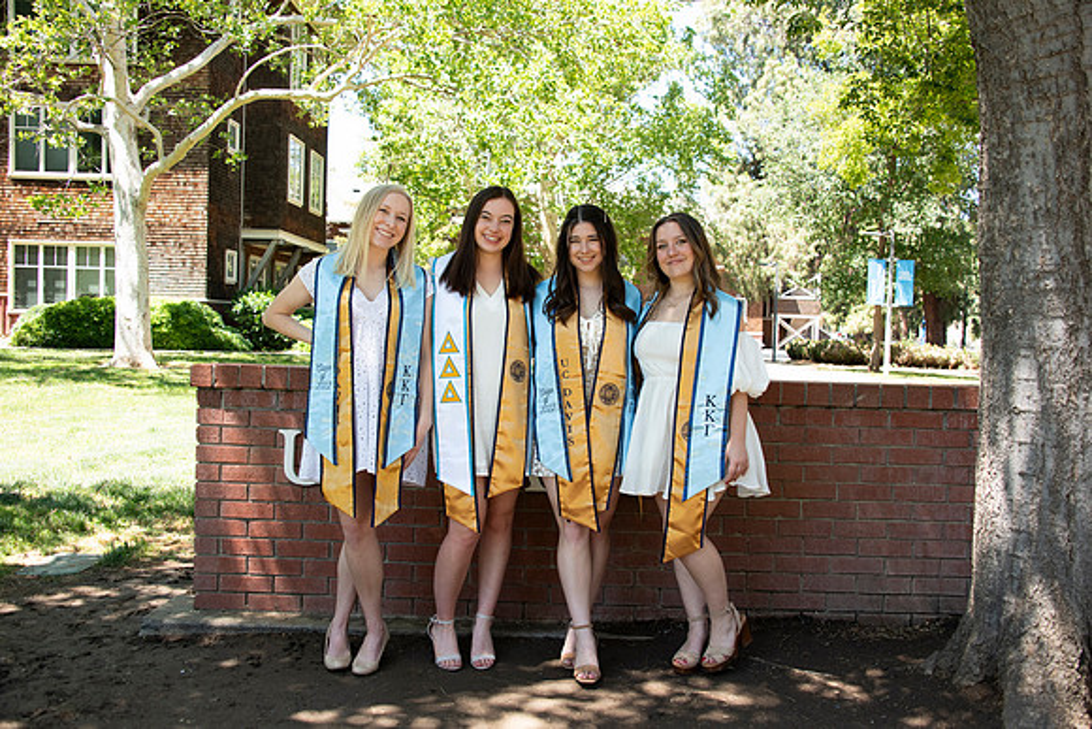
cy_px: 364
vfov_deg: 38.9
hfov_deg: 55.8
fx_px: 1032
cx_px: 546
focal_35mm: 34
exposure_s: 1/320
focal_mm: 34
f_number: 5.6
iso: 640
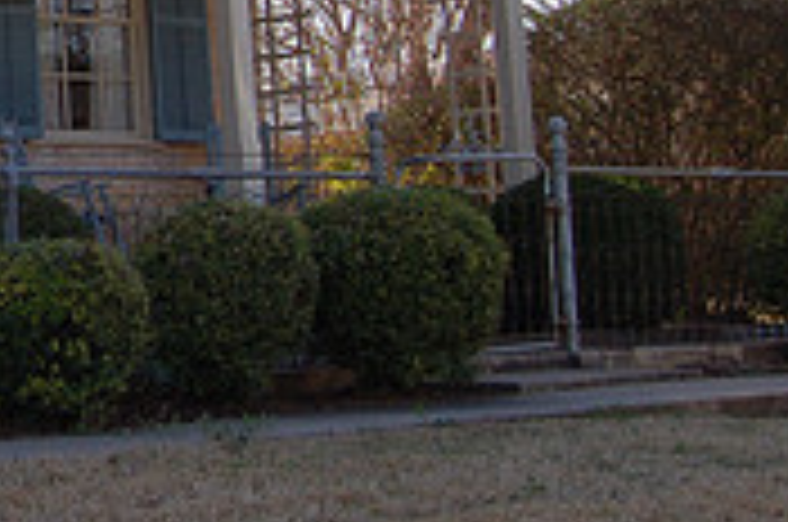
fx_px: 2505
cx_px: -324
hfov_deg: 16.6
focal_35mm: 115
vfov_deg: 11.6
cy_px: -148
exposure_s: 1/160
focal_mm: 23
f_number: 8
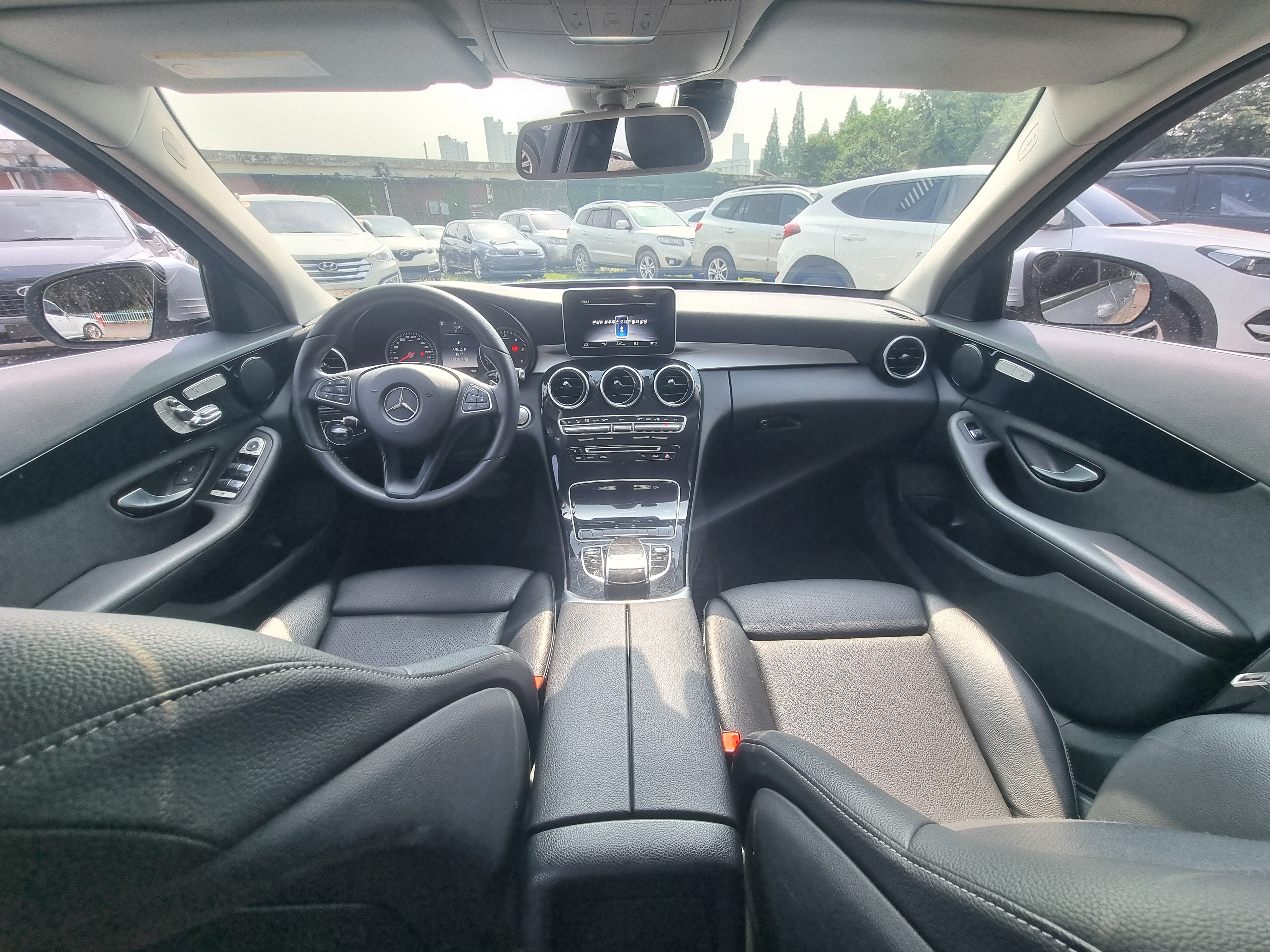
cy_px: 476
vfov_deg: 89.9
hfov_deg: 106.2
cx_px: 635
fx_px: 477
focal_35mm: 13
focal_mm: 2.2
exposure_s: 1/120
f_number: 2.2
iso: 64
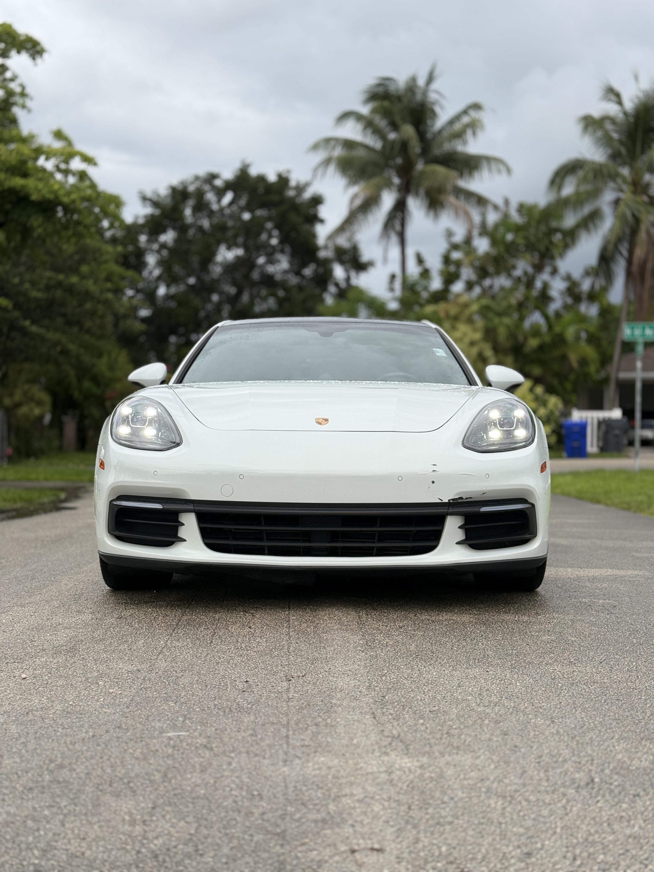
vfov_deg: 39.7
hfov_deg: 30.3
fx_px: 1209
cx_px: 327
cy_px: 436
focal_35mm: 48
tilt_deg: -0.2
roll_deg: -0.6
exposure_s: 1/906
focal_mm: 6.76
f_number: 1.78
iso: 64
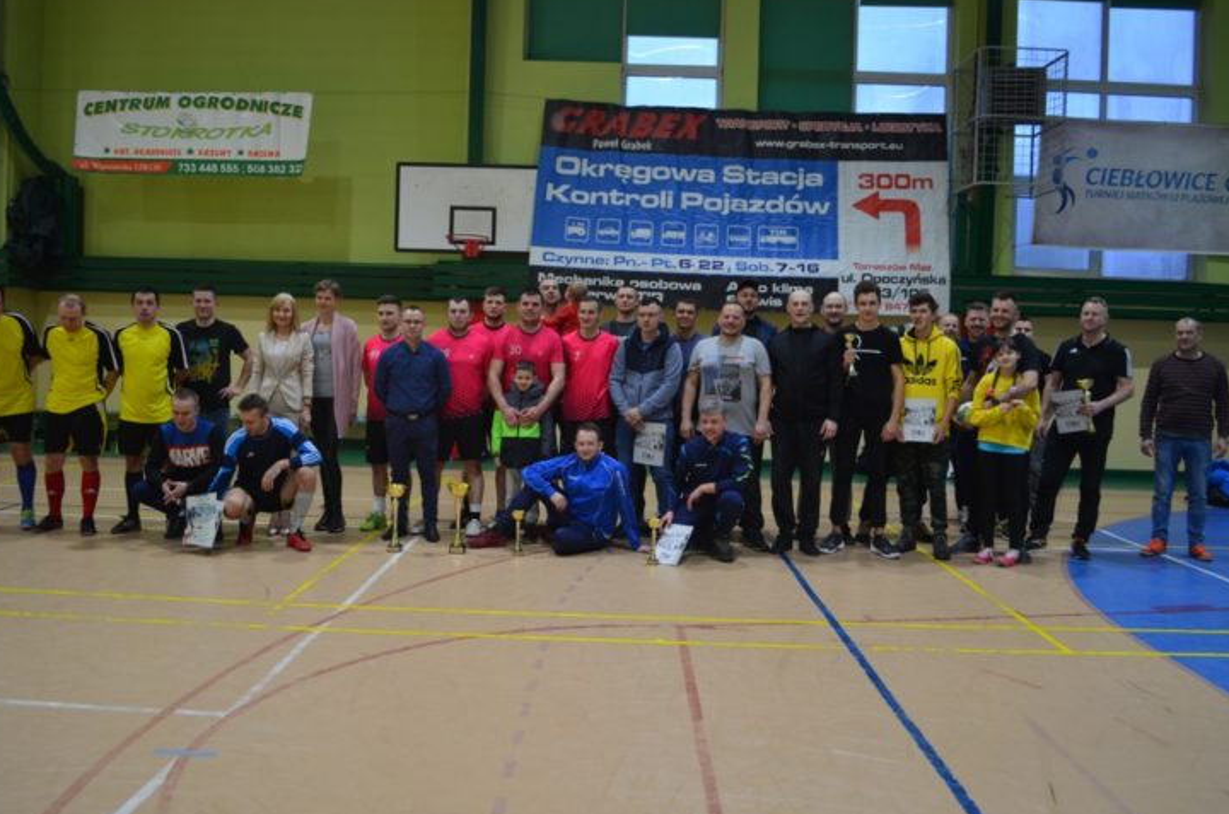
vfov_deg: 40.9
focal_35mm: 32
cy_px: 387
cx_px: 604
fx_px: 1090
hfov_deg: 58.8
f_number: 4
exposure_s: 1/60
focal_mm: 20
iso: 450
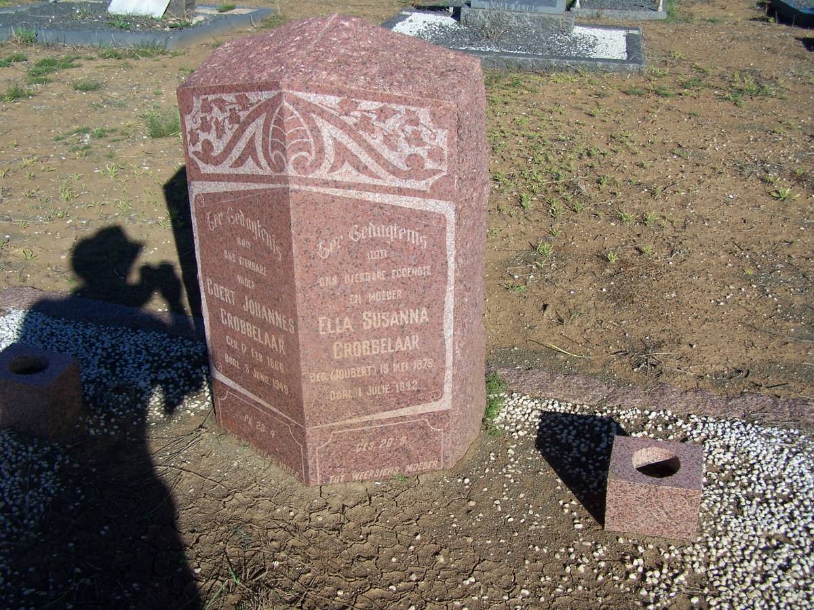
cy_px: 305
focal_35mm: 38
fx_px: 894
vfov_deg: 37.7
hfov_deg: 49.0
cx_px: 407
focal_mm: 6.3
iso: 80
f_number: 4
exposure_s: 1/1000
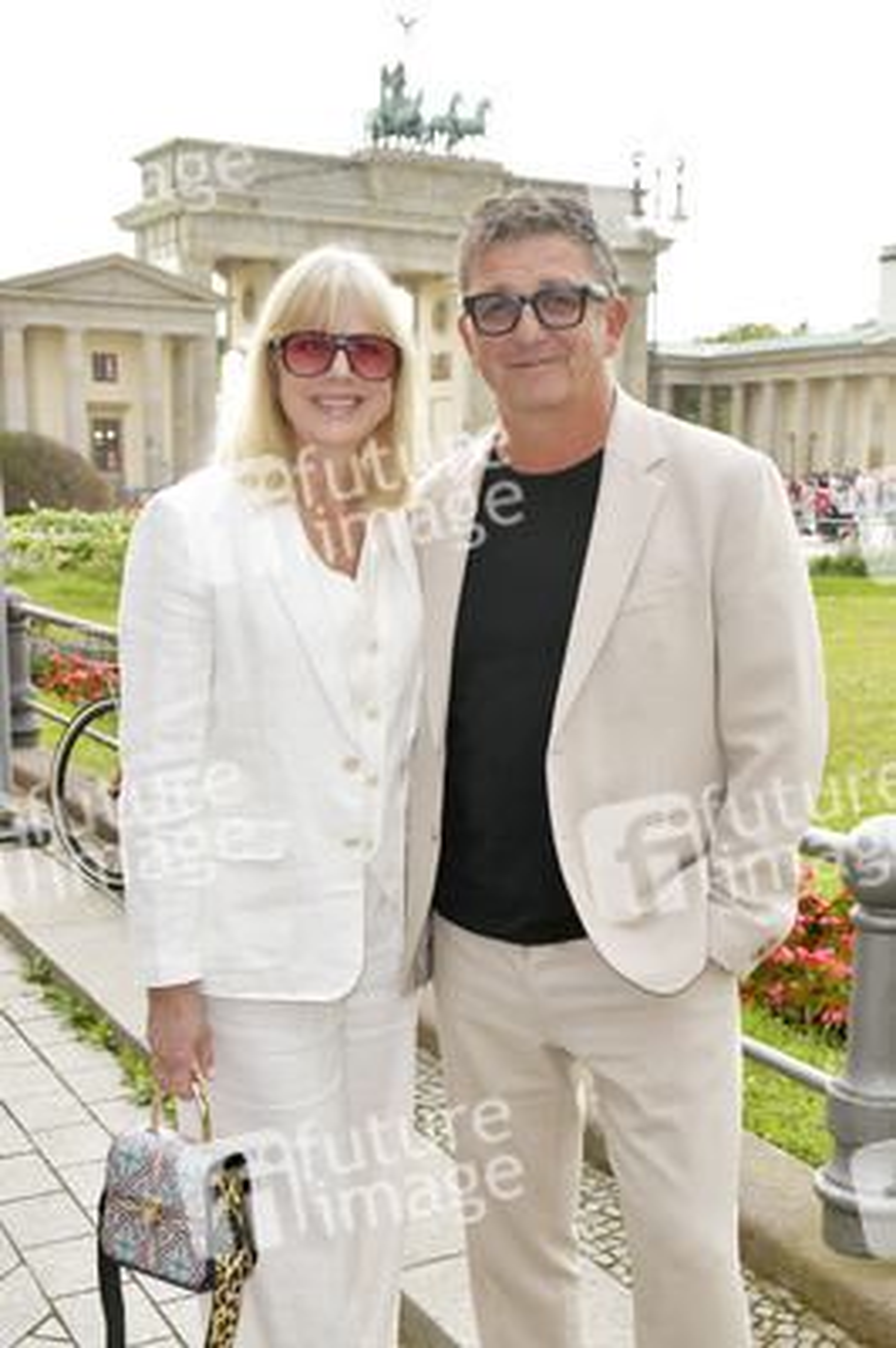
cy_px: 674
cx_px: 448
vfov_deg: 53.2
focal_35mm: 36
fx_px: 1346
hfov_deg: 36.8
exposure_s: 1/100
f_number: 8
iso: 400
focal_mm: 36
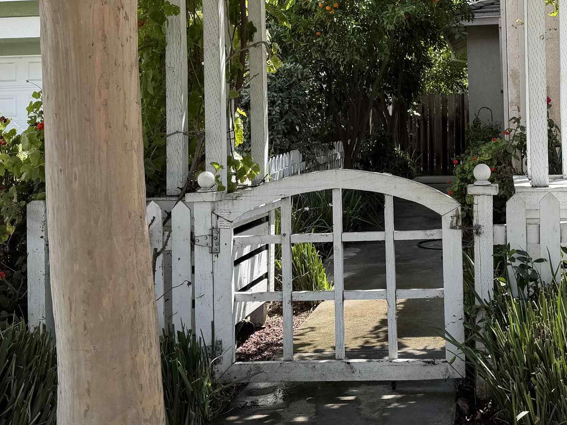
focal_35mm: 51
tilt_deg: -0.7
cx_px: 411
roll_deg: +2.1
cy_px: 122
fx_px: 835
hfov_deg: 36.8
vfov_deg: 28.3
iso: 80
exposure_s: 1/1230
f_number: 1.78
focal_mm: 6.76
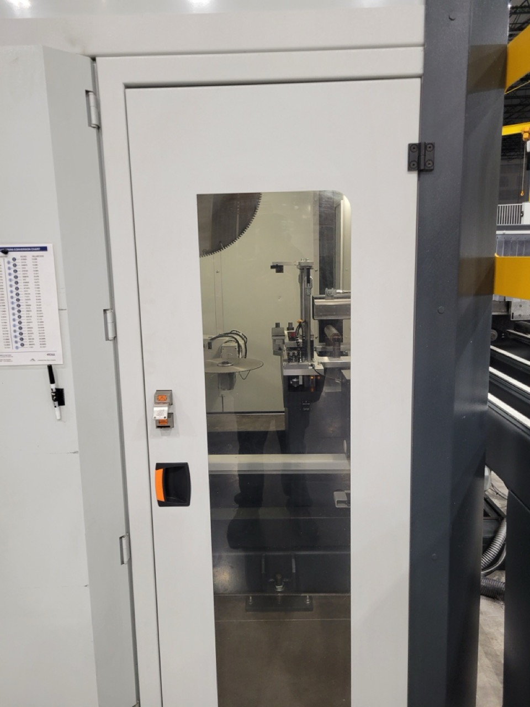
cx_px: 265
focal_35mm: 26
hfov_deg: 53.1
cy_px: 354
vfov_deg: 67.3
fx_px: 531
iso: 200
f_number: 1.8
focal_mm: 5.4
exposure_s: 1/60
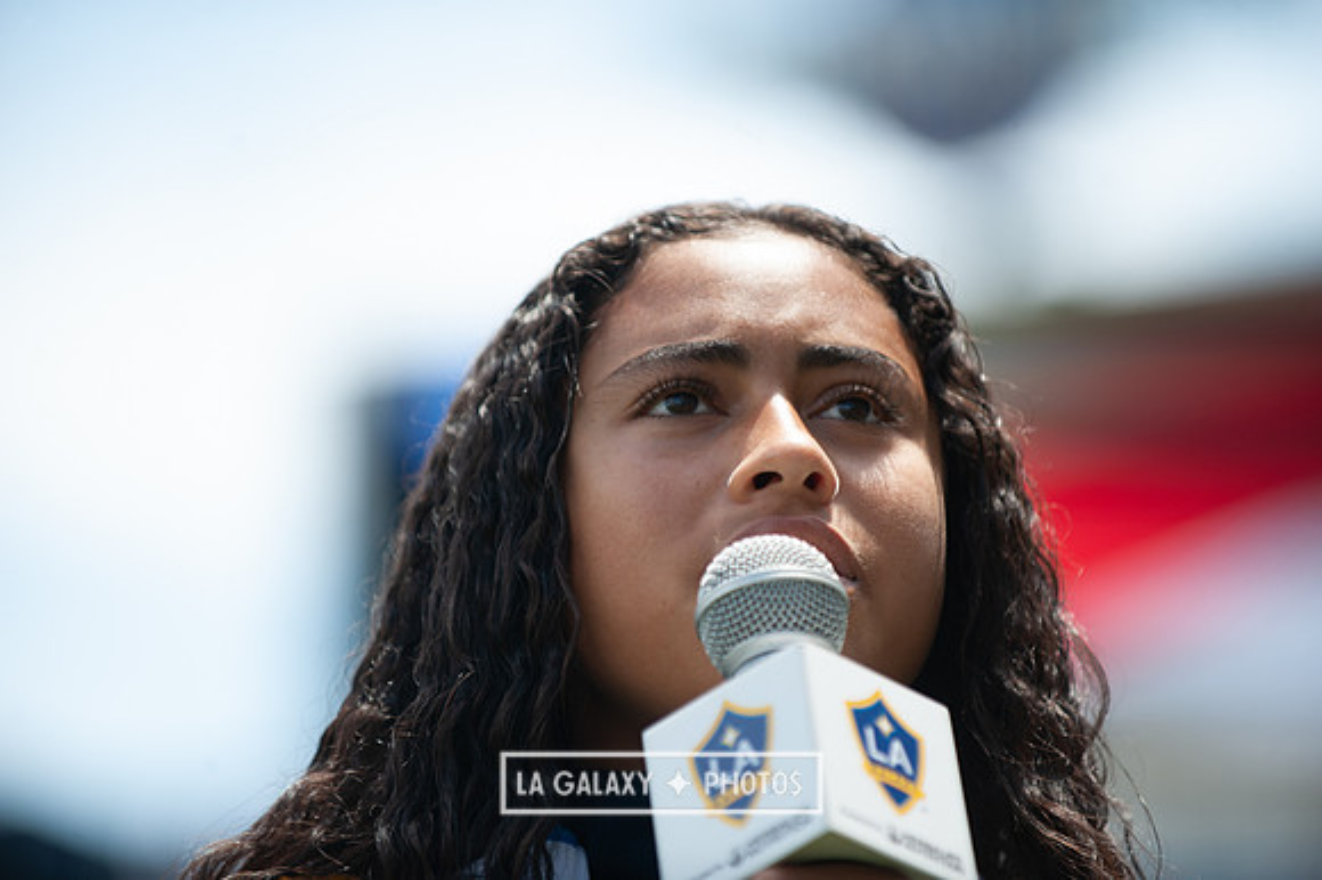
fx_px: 7340
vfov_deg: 6.9
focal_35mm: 200
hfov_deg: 10.3
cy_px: 440
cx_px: 661
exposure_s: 1/1000
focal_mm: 200
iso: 200
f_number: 3.5
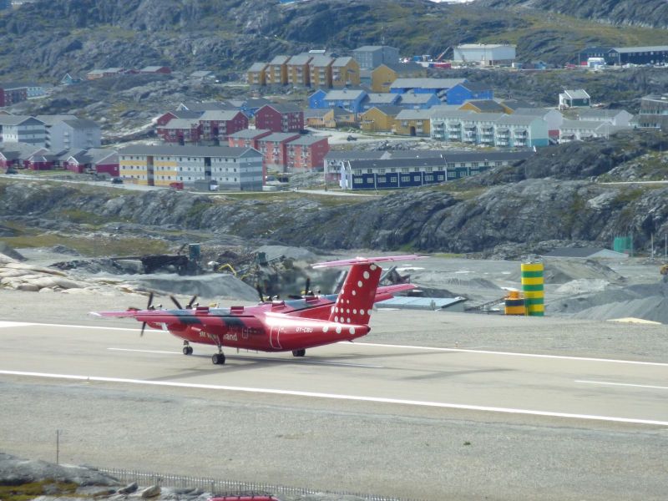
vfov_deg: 5.0
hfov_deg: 6.6
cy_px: 250
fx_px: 5789
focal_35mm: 300
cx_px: 334
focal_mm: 49.2
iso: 160
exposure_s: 1/640
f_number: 4.9
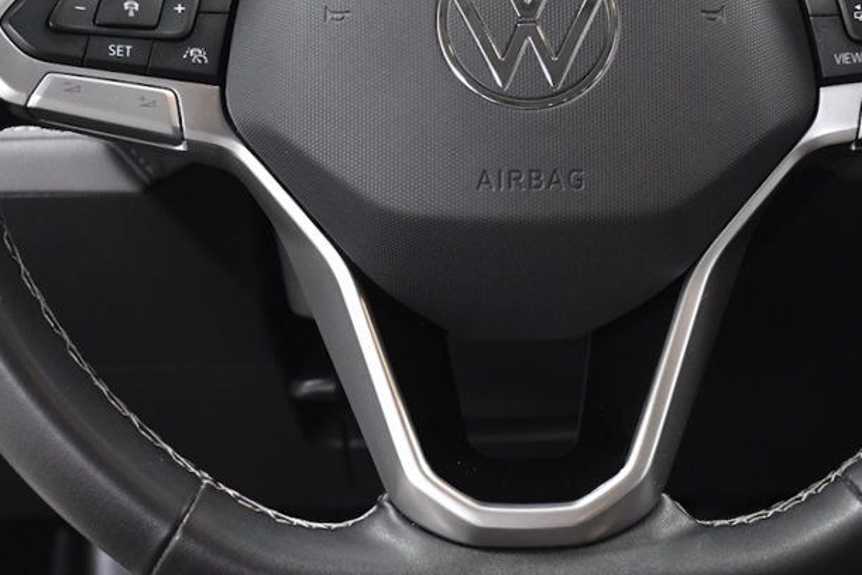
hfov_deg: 30.0
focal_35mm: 67
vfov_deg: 20.3
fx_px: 1605
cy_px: 188
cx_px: 514
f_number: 4.5
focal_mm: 27
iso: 2500
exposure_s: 1/160
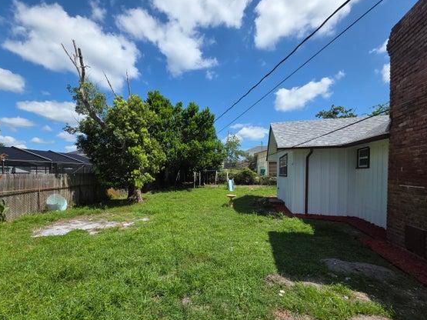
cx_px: 199
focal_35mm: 15
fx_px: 185
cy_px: 179
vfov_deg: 81.4
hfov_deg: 98.0
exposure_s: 1/2404
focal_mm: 2.2
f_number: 1.9
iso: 40
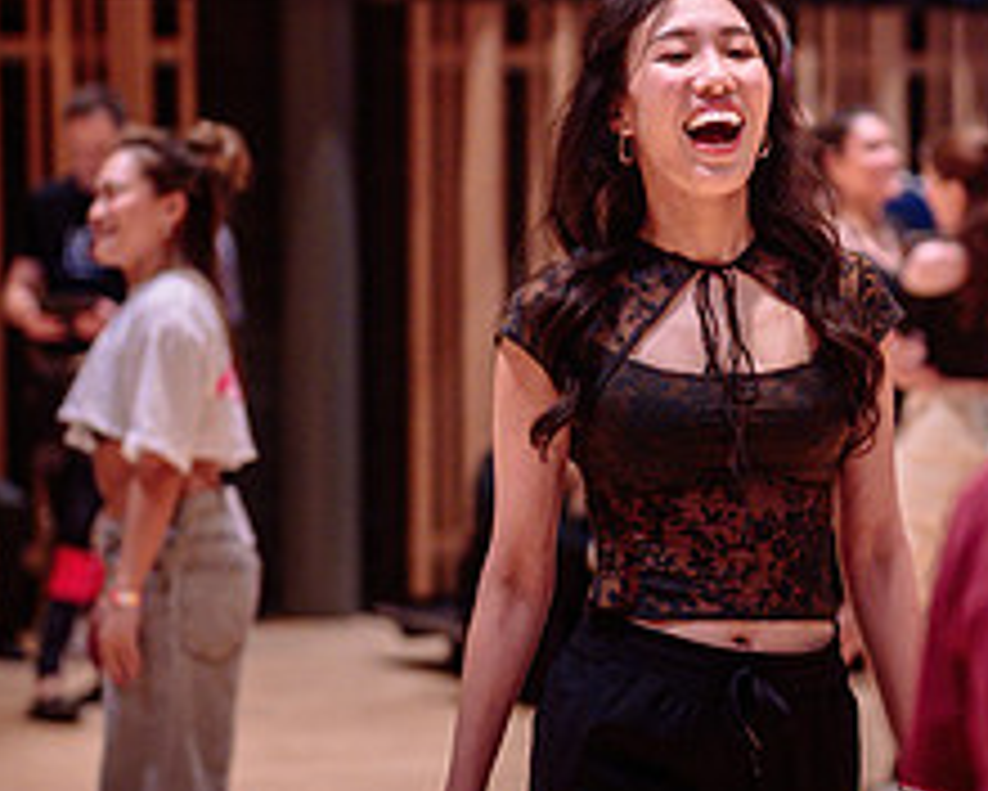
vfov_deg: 10.9
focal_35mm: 142
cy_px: 379
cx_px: 934
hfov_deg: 13.4
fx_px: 4152
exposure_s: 1/200
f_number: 1.4
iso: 1600
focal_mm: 50
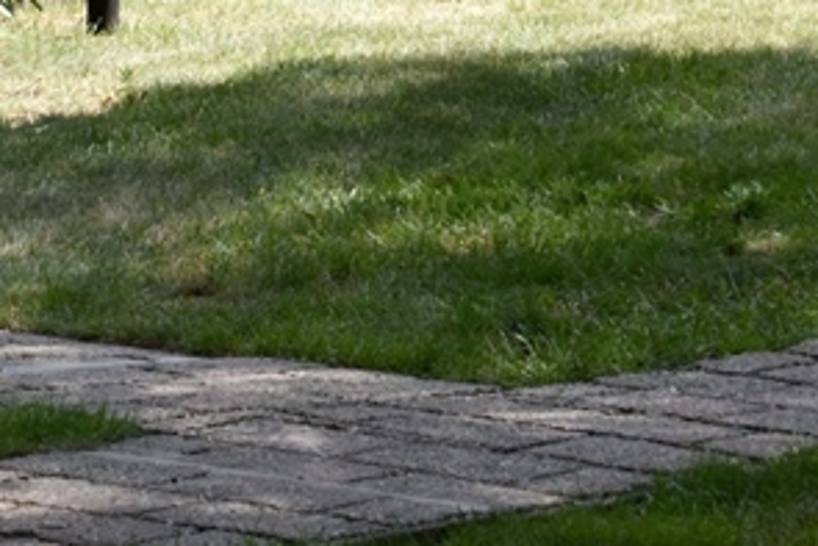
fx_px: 6518
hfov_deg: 7.2
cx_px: 568
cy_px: -367
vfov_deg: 4.8
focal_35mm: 287
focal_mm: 55
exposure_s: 1/250
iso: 200
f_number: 5.6
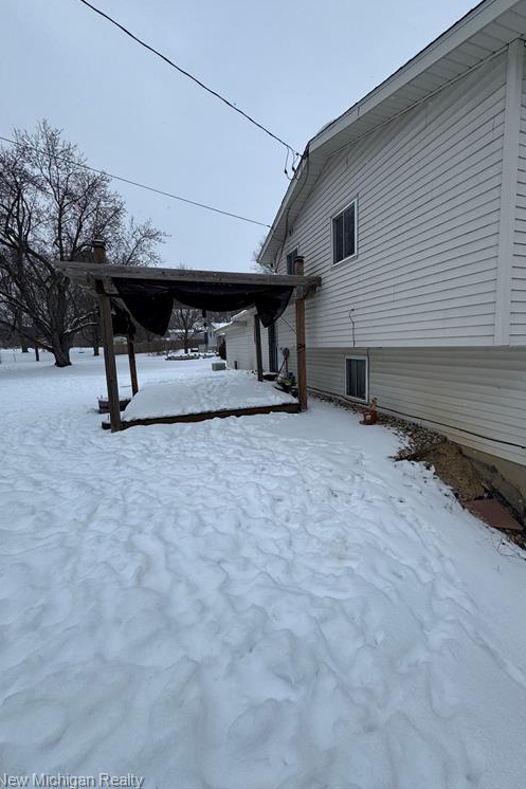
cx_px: 297
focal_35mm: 15
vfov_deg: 100.4
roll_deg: +3.0
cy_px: 386
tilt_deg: -5.2
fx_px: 329
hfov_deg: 76.9
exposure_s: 1/1420
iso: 50
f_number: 2.2
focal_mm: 2.22
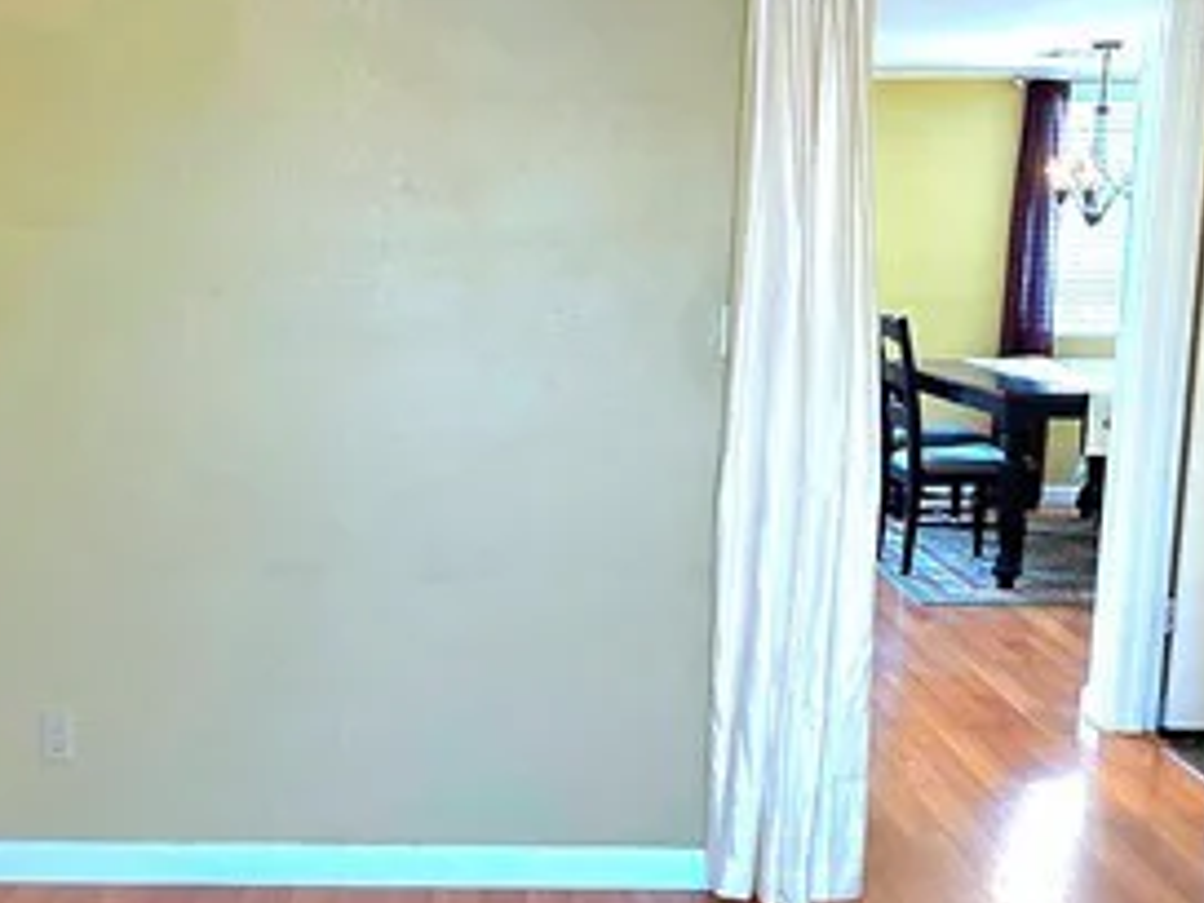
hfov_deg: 38.6
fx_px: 1704
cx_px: 443
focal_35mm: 49
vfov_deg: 29.4
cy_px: 624
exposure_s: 1/60.2
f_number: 1.9
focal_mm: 2.2
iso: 400
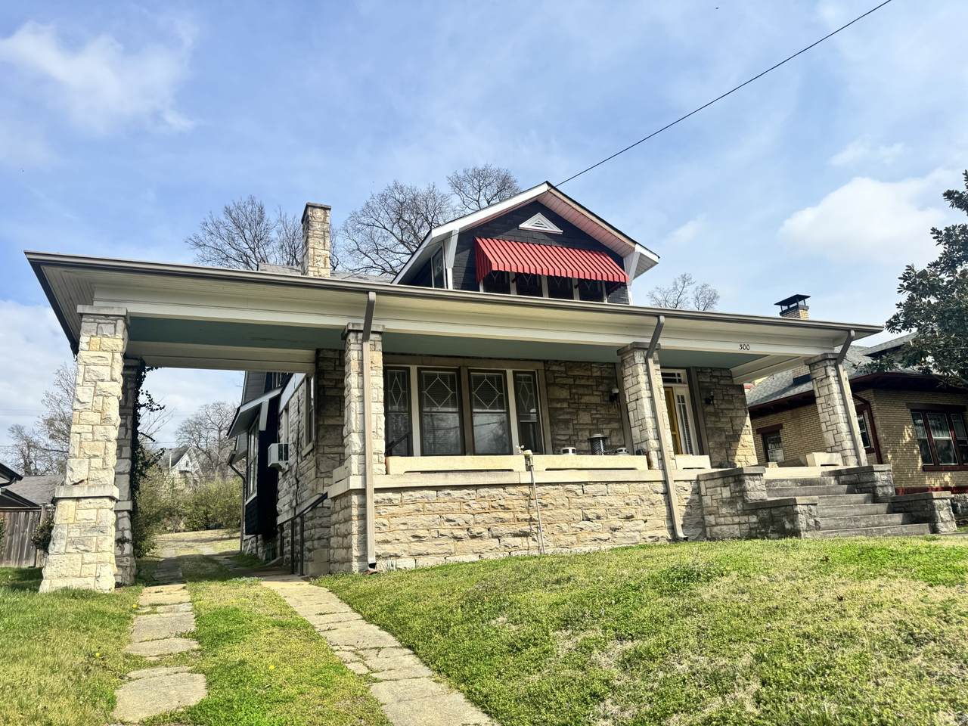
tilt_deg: +14.5
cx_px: 484
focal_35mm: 24
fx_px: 671
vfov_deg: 56.8
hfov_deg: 71.6
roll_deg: +3.5
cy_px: 363
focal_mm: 6.76
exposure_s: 1/3096
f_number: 1.78
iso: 80
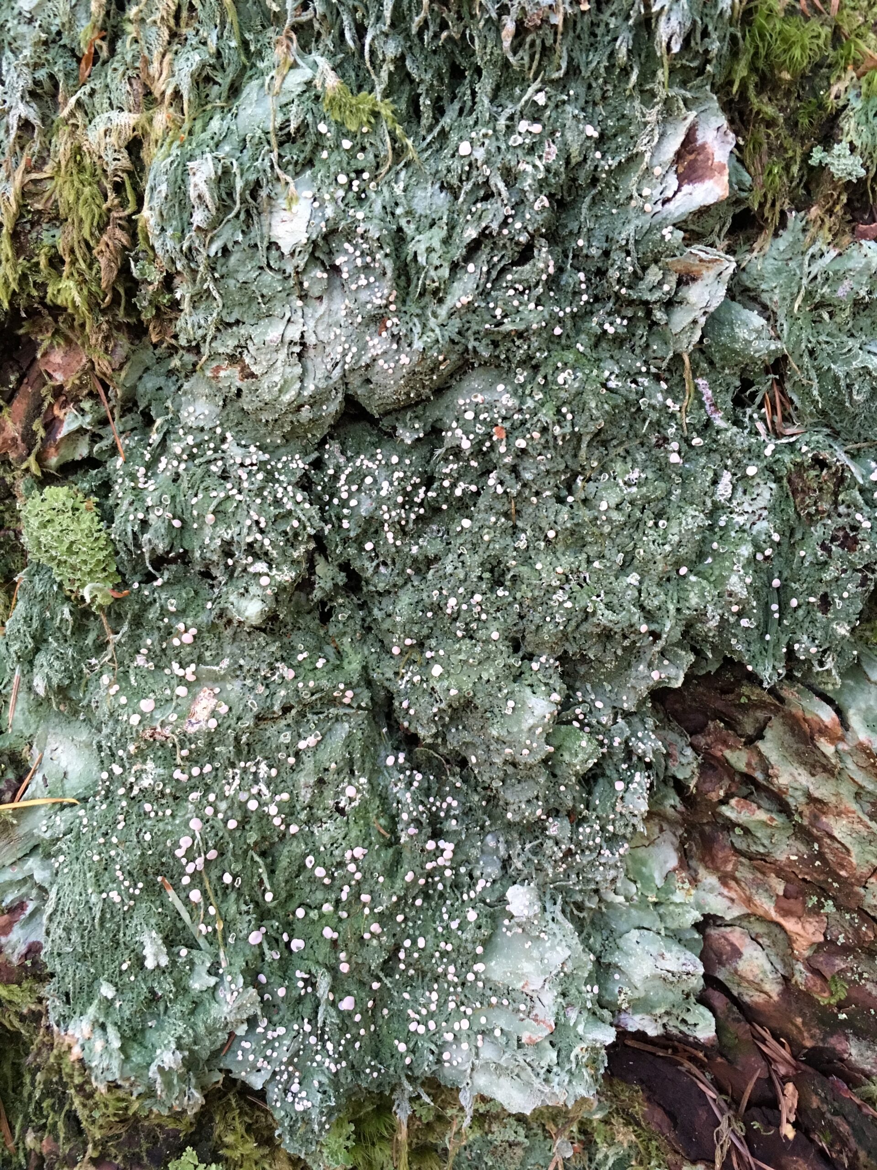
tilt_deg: -29.0
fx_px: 980
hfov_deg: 48.2
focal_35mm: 29
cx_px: 438
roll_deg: -0.6
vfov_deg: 61.7
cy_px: 585
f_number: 2.2
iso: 125
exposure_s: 1/30
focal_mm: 4.15
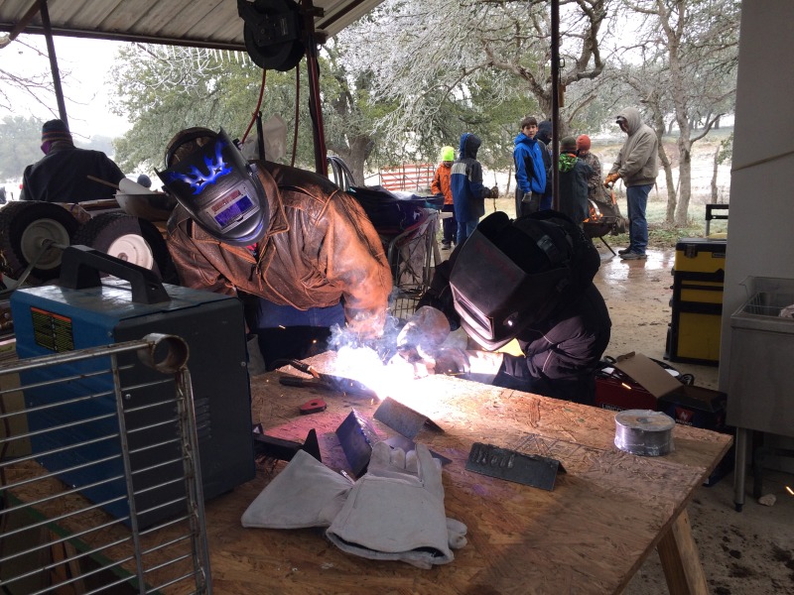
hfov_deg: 61.7
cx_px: 397
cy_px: 298
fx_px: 665
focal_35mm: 29
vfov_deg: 48.2
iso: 50
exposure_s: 1/120
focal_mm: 4.15
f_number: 2.2
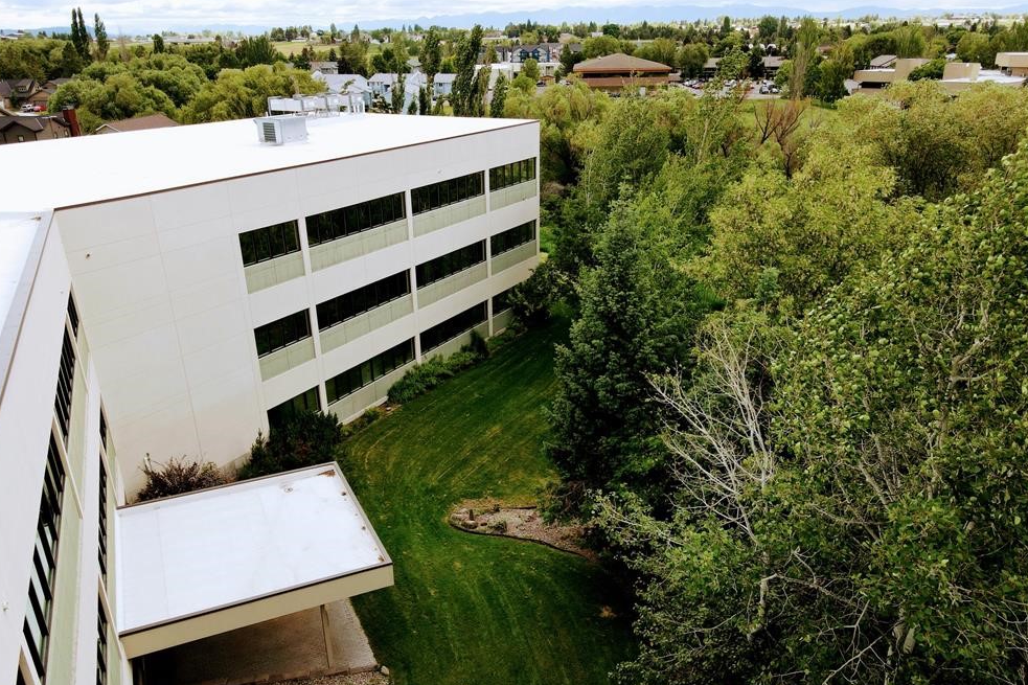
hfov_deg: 69.4
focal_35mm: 26
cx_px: 520
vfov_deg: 49.4
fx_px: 742
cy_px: 394
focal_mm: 4.5
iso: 100
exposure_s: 1/160
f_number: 2.8
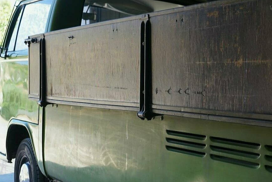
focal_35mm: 64
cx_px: 153
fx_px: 484
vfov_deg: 21.2
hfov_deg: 31.4
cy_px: 114
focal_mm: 46
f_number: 5
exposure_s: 1/200
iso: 400
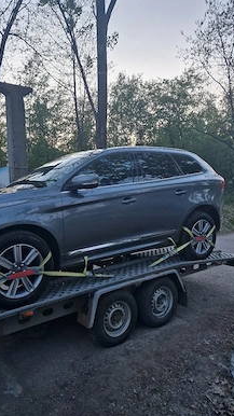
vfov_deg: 71.9
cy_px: 205
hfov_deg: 43.9
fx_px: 287
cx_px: 82
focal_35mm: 26
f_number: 1.8
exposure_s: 1/100
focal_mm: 5.4
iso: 250
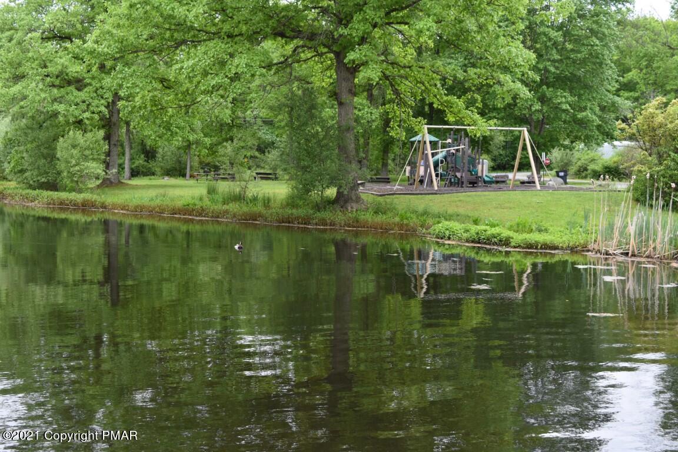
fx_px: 876
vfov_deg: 28.9
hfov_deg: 42.3
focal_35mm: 46
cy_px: 226
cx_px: 339
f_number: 6.3
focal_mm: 31
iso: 400
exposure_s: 1/160
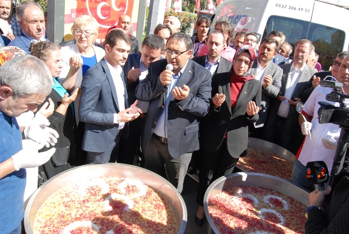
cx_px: 174
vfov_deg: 48.1
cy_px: 117
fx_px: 262
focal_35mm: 27
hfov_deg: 67.3
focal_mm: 18
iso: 400
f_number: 8
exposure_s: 1/250
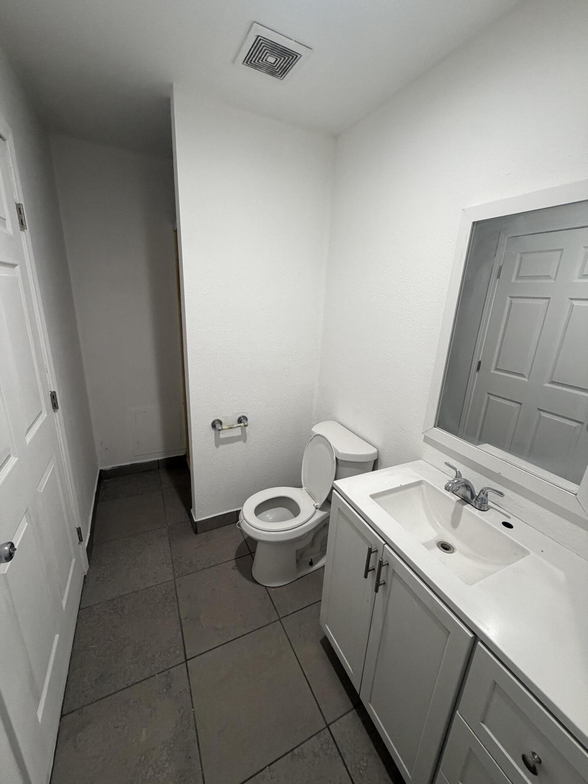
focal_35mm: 14
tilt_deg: -17.3
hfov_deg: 85.7
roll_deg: -2.8
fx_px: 317
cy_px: 392
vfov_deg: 102.1
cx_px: 294
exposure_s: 1/120
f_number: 2.2
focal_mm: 2.22
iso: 250
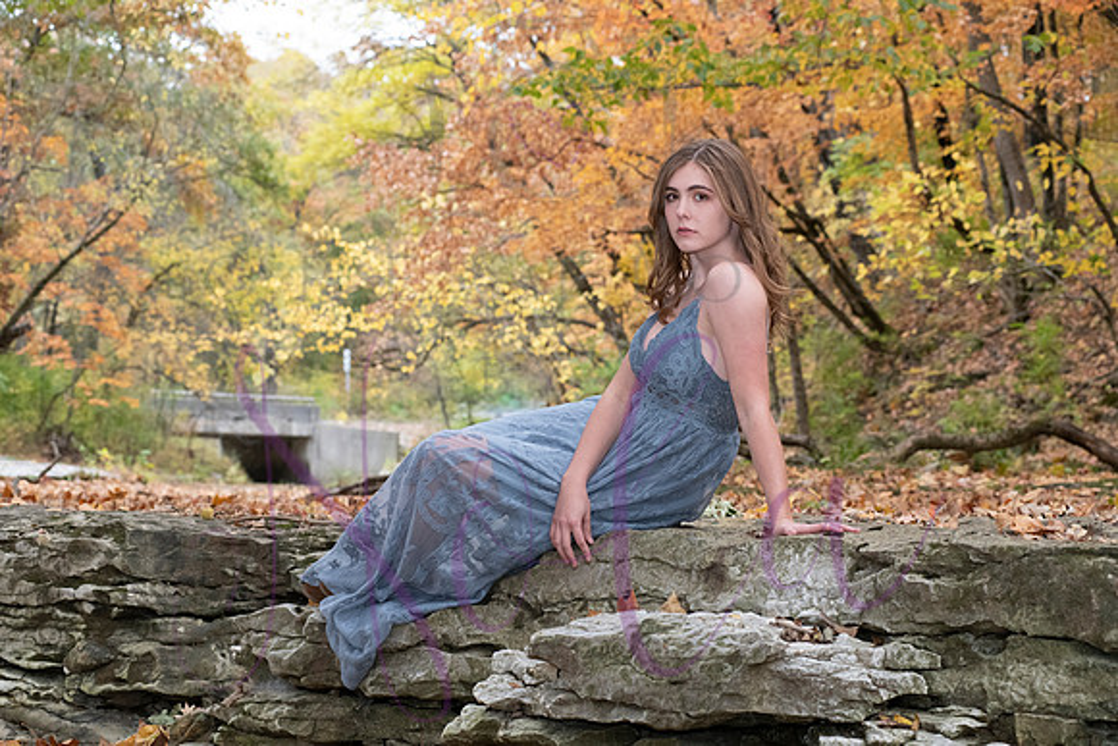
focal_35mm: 80
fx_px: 2485
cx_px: 559
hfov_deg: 25.4
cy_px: 373
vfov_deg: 17.1
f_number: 8
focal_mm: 80
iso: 2000
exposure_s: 1/125
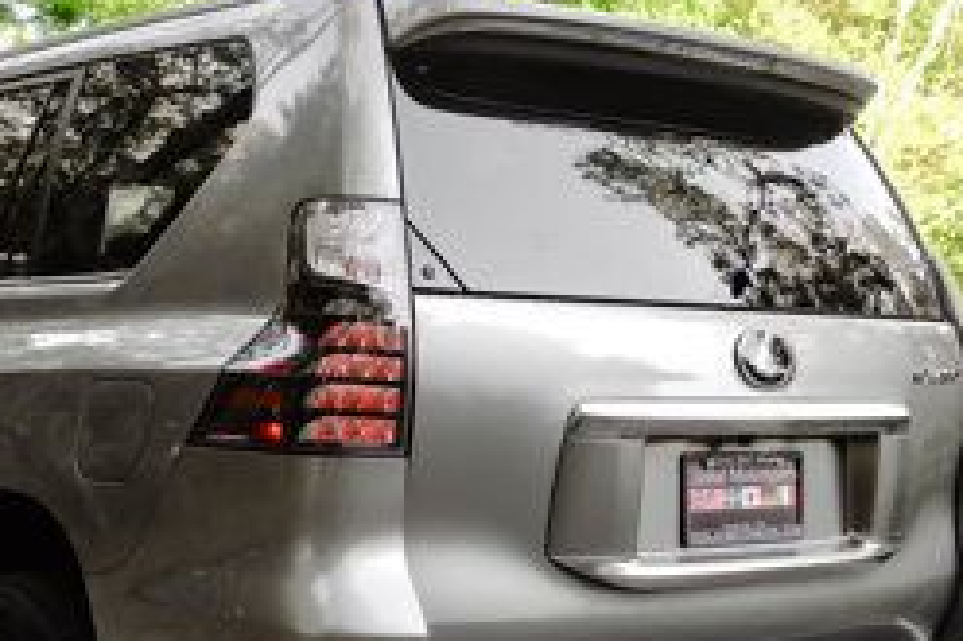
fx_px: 1657
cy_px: 468
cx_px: 342
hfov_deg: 32.2
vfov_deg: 21.7
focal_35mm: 62
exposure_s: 1/320
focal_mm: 24
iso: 640
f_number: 4
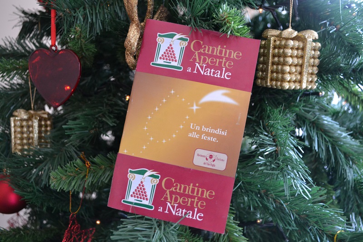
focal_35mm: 33
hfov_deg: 57.2
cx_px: 182
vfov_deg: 40.0
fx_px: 333
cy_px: 121
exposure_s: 1/15
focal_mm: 22
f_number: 3.8
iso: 1600
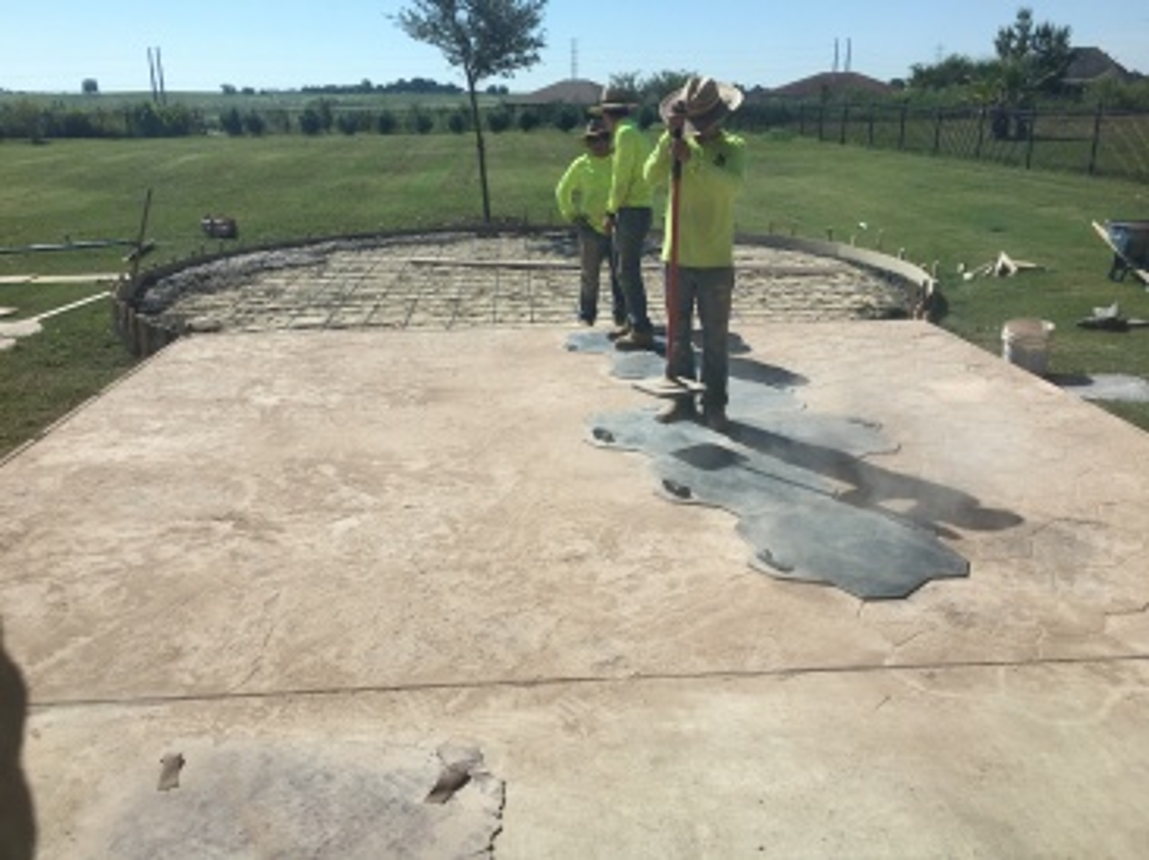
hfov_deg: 61.7
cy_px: 430
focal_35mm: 29
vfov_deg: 48.2
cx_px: 574
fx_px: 962
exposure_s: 1/1603
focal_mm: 4.15
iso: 25
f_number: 2.2
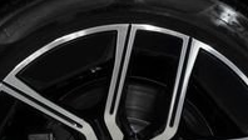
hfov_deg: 15.1
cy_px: 163
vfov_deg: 8.5
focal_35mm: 142
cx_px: 116
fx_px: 935
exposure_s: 1/50
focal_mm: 28
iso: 250
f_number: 3.2
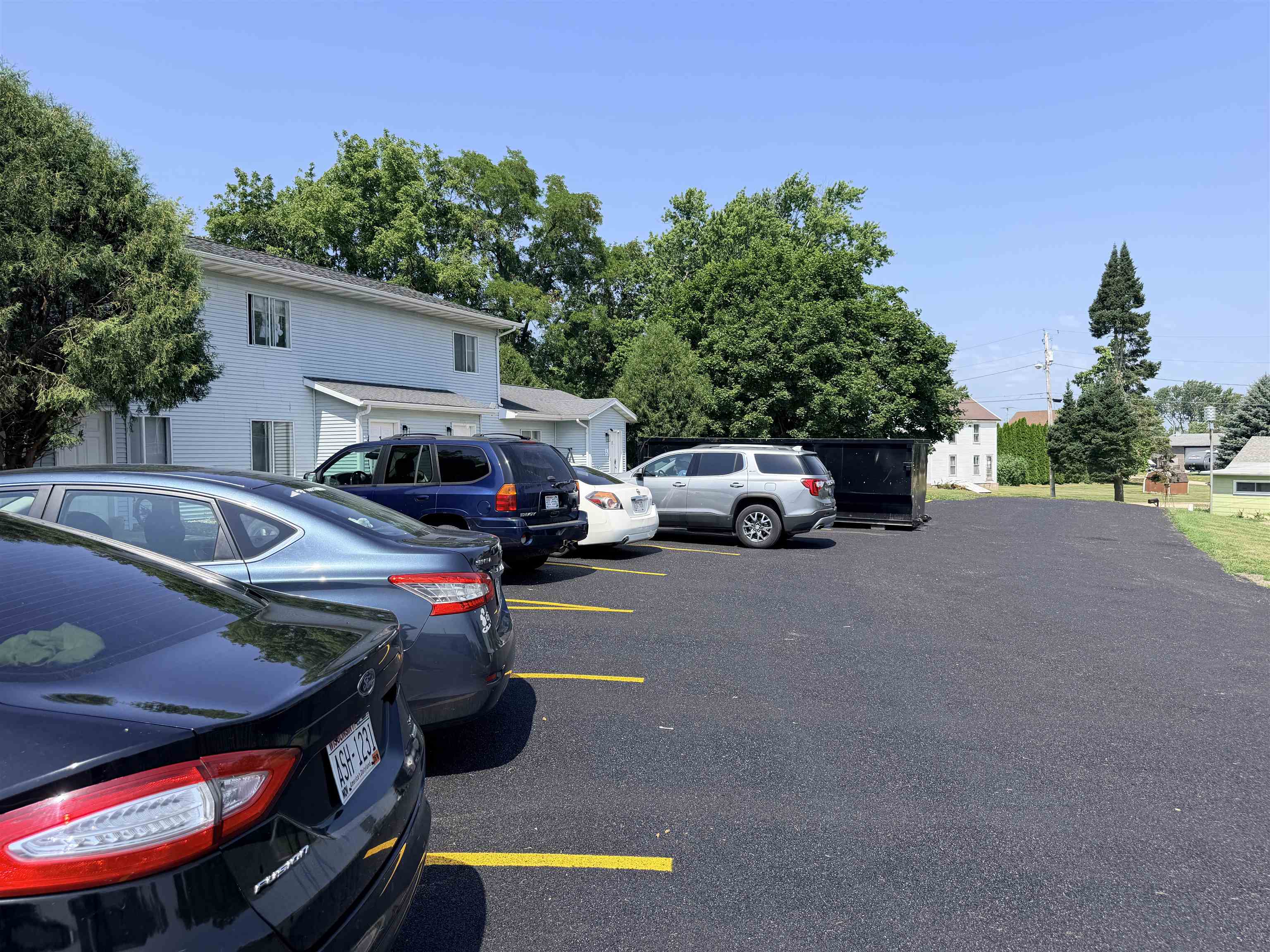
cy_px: 476
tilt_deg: -2.7
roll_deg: +0.7
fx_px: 881
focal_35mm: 24
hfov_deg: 71.6
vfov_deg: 56.8
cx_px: 635
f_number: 1.78
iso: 80
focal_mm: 6.76
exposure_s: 1/3279
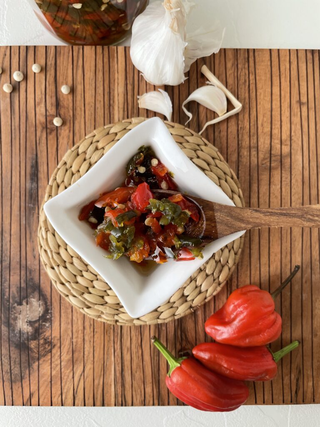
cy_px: 214
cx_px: 160
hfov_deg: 53.1
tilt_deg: -89.0
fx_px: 320
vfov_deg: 67.3
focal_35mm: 26
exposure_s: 1/121
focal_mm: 4.2
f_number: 1.6
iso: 80
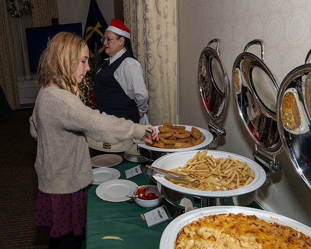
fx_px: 277
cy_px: 116
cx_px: 112
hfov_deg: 57.8
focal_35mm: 30
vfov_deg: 48.4
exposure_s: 1/250
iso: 640
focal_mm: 17
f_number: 7.1
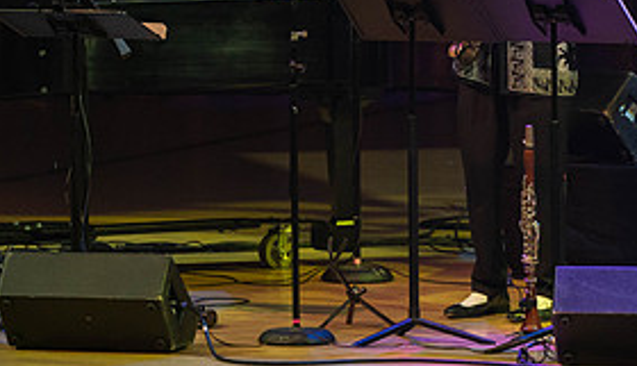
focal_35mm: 558
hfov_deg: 3.8
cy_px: 26
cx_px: 75
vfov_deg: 2.2
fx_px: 9476
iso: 3200
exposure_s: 1/200
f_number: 5.6
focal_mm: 259
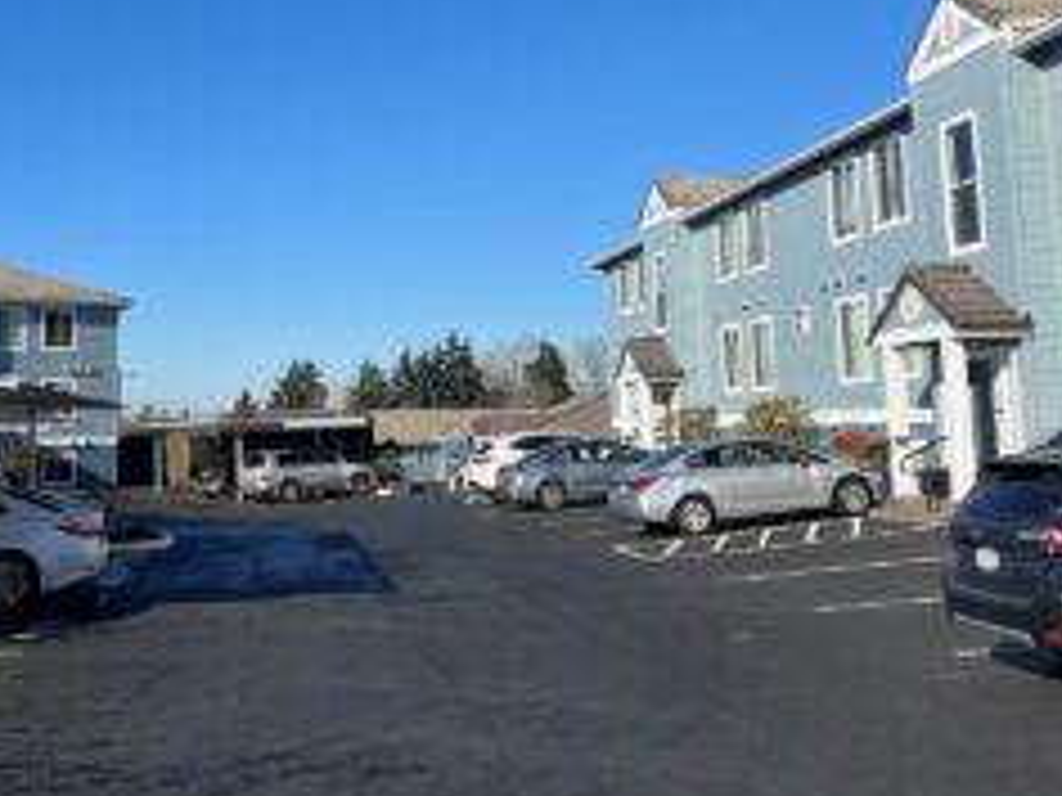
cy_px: 243
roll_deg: +0.5
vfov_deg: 32.5
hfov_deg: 42.5
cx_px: 382
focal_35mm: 44
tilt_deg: +6.4
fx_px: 1350
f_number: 1.5
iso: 50
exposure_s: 1/5076
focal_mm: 5.7
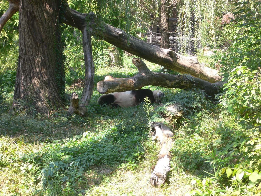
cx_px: 130
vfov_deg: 14.0
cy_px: 98
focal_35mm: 106
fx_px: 799
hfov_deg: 18.5
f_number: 5
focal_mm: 17.4
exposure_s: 1/60
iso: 100
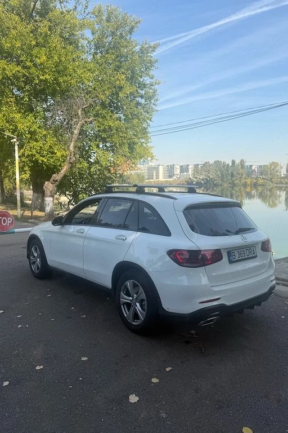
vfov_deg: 69.4
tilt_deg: -5.5
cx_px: 153
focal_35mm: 26
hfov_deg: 49.5
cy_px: 214
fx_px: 312
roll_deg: +0.2
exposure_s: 1/2445
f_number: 1.78
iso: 80
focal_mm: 6.76
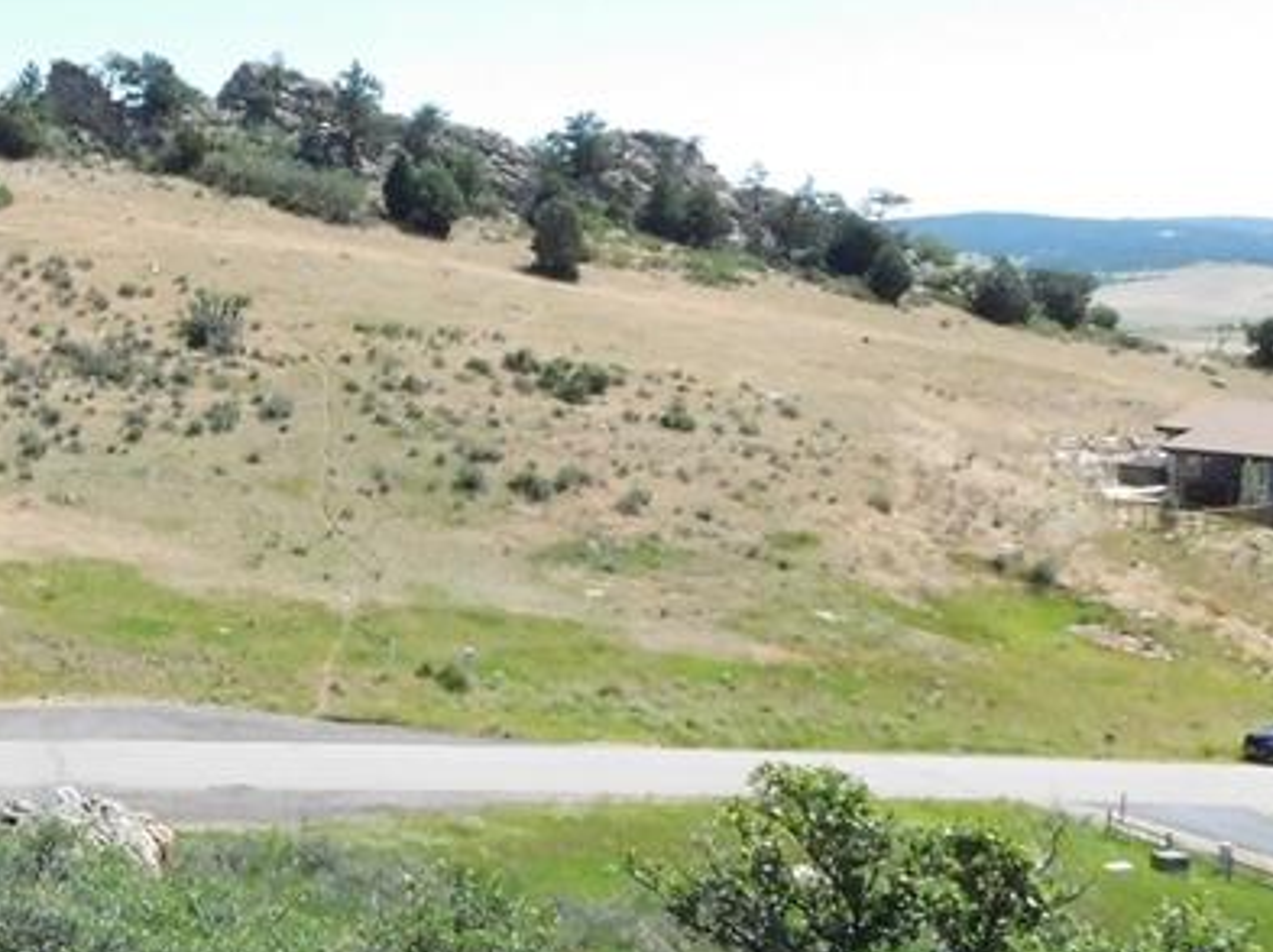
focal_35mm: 60
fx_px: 2204
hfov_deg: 29.9
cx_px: -13
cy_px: 426
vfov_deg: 24.4
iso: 800
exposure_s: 1/1500
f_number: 6
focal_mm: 4
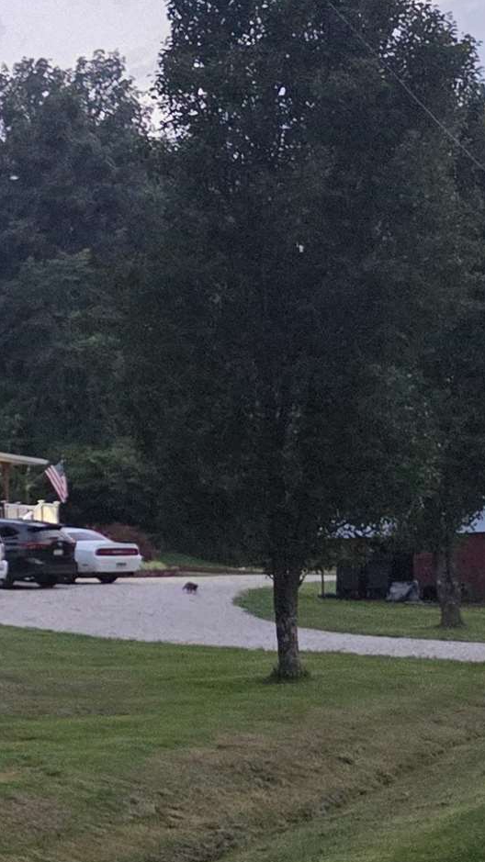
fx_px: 1875
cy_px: 641
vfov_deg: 25.6
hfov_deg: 12.6
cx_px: -531
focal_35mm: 82
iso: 2500
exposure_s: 1/120
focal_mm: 5.4
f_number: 1.8
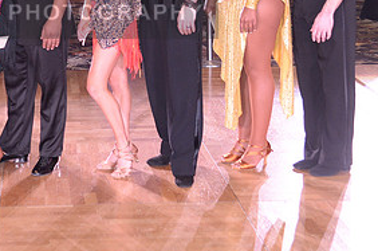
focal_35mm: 103
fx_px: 1080
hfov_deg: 19.6
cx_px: 72
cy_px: 3
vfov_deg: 13.1
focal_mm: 50
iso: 3200
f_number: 4.5
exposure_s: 1/250
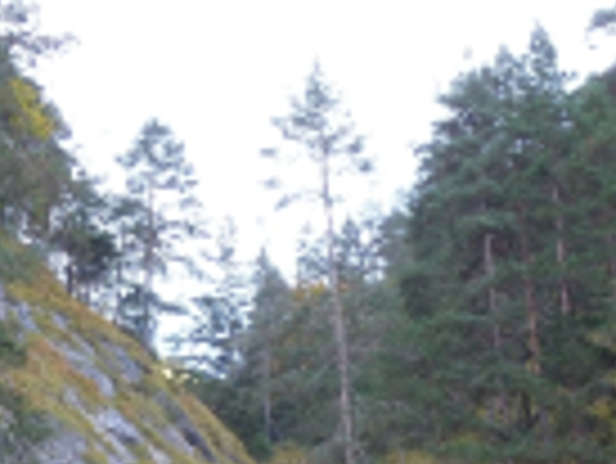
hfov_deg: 18.2
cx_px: 274
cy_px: 581
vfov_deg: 13.3
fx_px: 1924
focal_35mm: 108
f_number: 3.9
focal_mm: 7.4
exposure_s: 1/60
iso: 200
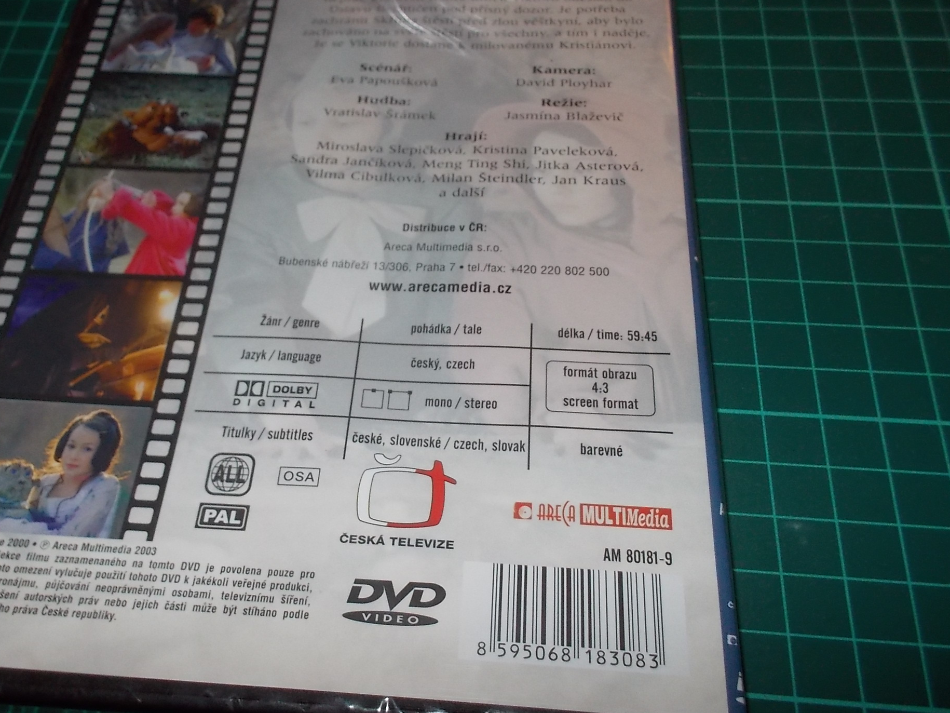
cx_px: 400
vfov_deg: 39.6
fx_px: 988
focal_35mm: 36
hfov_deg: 51.1
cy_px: 320
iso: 200
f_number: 3.3
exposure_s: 1/30
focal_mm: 4.1
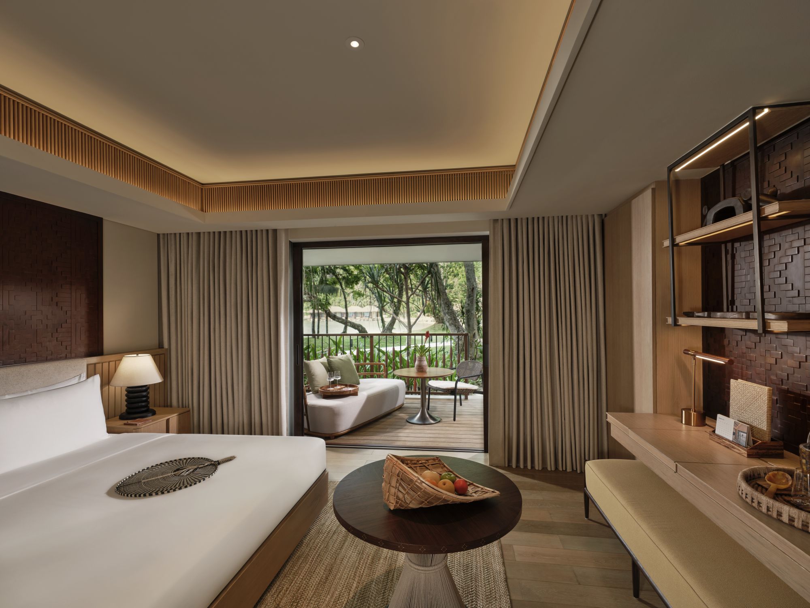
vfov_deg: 78.1
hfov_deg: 94.5
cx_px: 405
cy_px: 304
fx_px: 374
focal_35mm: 16
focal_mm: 20.3
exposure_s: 1/5
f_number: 11
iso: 80
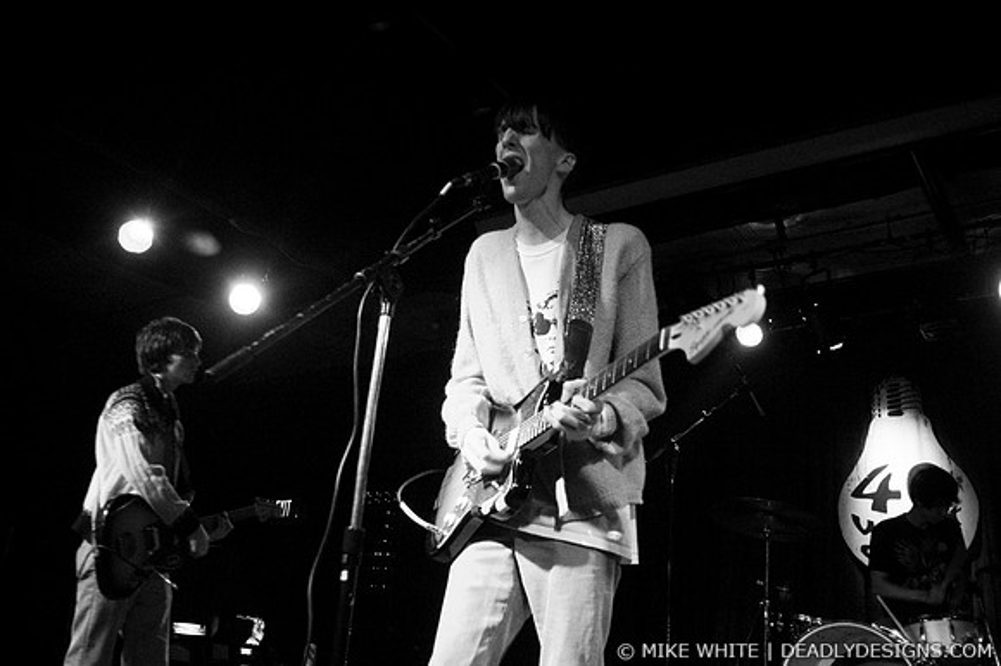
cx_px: 500
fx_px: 834
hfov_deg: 62.0
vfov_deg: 43.6
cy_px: 333
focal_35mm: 30
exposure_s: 1/40
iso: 800
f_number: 2.8
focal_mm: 20
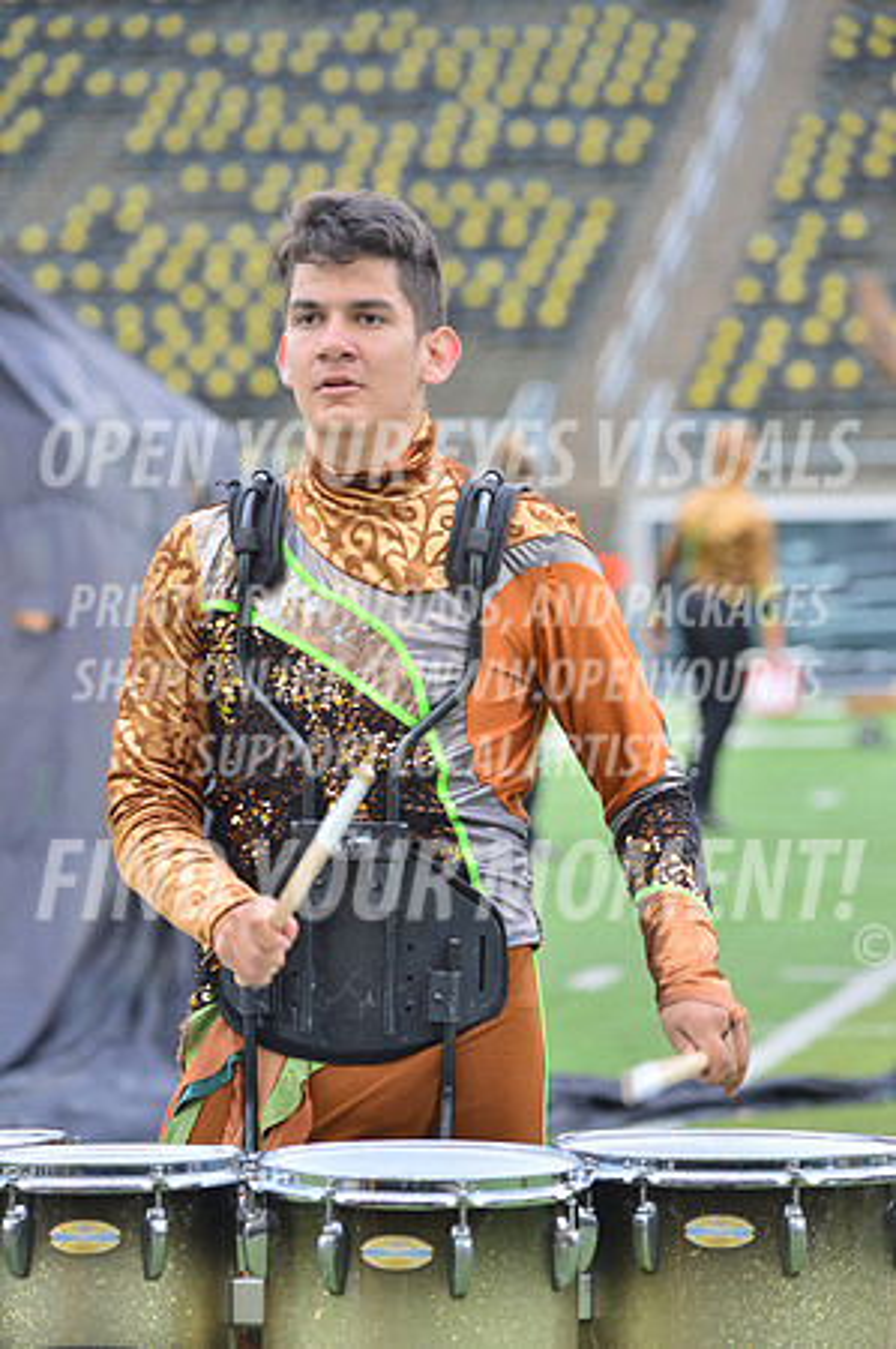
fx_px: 6548
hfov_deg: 7.8
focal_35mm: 175
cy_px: 674
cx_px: 448
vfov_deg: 11.8
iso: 640
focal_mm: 175
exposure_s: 1/320
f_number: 5.6
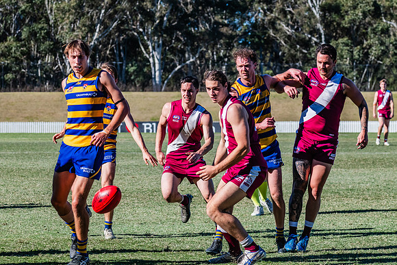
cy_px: 118
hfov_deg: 10.9
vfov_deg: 7.3
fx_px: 2083
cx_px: 176
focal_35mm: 189
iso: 800
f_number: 9
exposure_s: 1/1600
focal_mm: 170
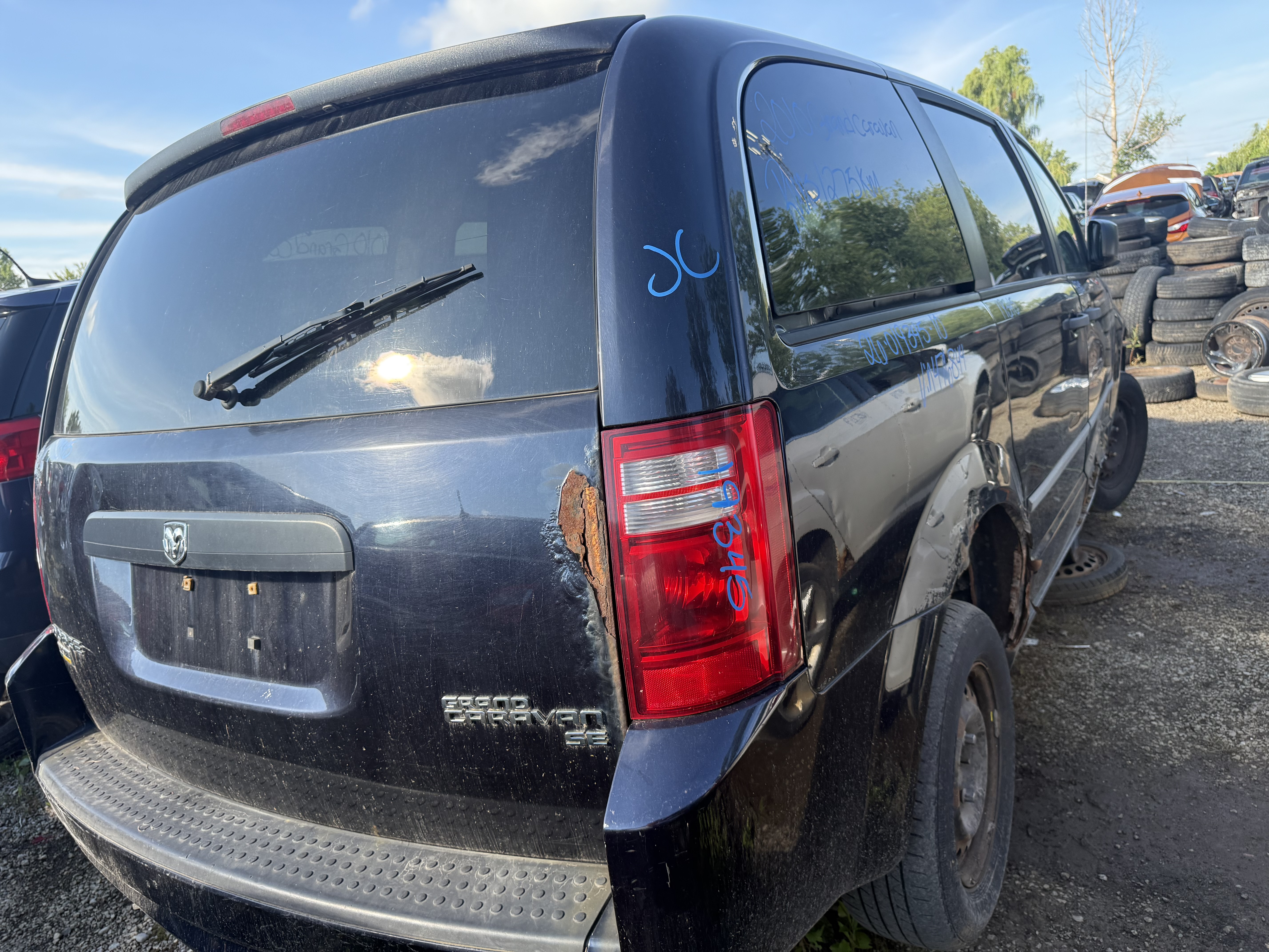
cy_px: 476
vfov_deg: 56.8
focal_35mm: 24
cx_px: 634
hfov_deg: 71.6
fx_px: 880
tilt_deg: -11.5
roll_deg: +8.0
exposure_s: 1/992
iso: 100
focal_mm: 6.76
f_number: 1.78
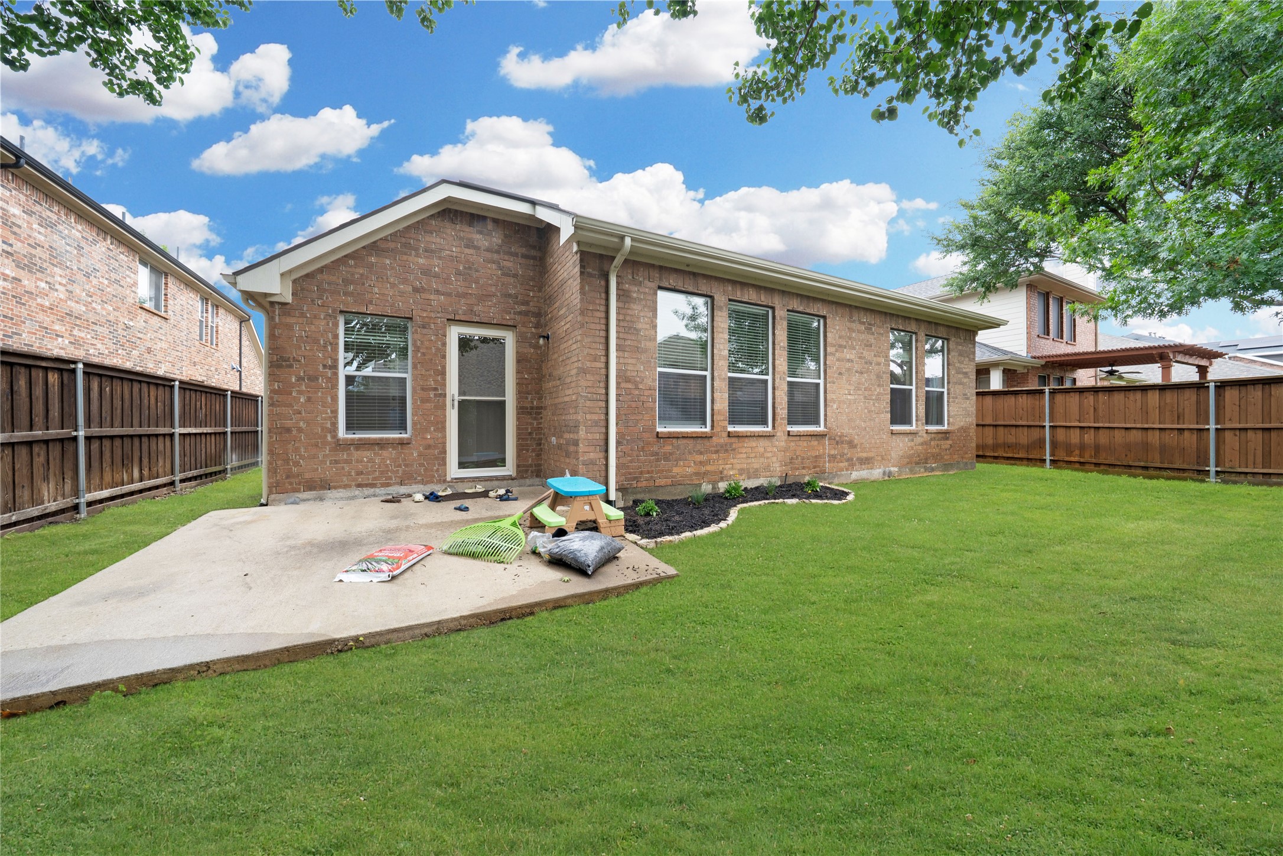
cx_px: 642
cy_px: 428
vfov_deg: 90.0
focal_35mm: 12
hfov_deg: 112.6
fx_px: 428
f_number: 9
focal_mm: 12
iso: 500
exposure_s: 1/160
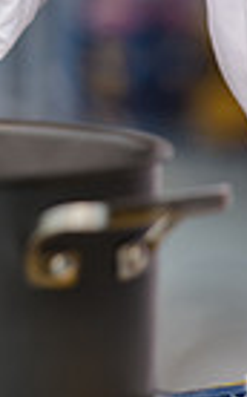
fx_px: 7620
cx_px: -327
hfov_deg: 1.9
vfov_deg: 3.0
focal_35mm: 706
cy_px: -91
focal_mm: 165
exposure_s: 1/800
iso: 250
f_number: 3.2
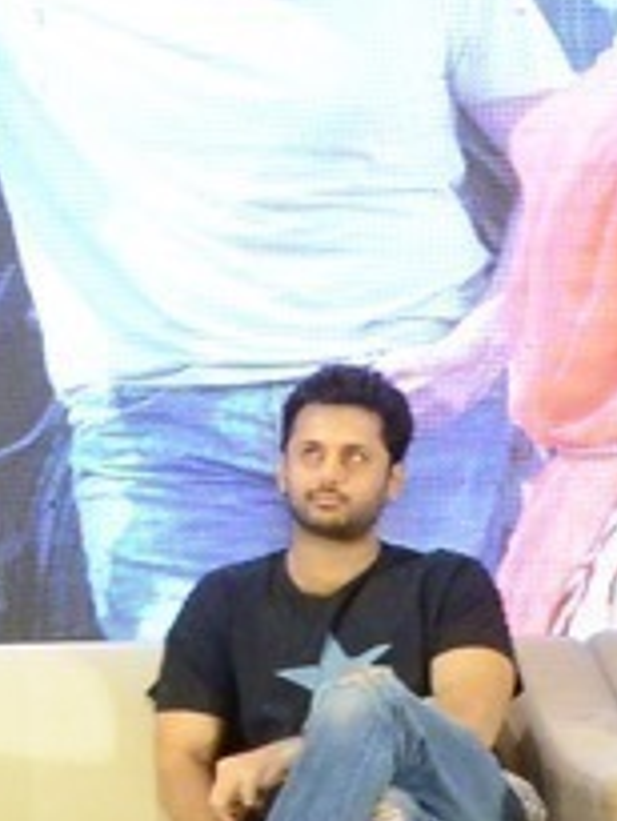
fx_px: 3893
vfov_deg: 12.0
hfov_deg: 8.6
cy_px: 410
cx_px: -557
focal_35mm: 164
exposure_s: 1/80
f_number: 5.6
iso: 4000
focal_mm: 18
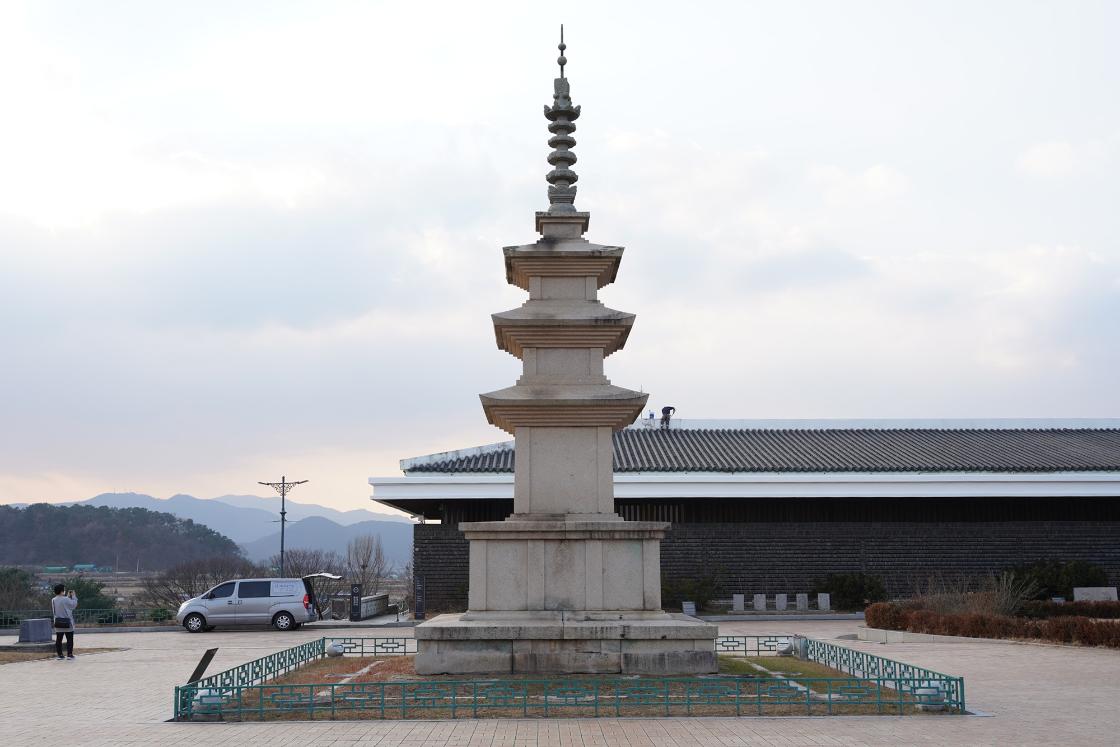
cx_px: 560
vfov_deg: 36.9
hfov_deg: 53.1
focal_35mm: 36
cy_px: 374
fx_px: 1120
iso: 200
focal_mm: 36
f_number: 9
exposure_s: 1/100
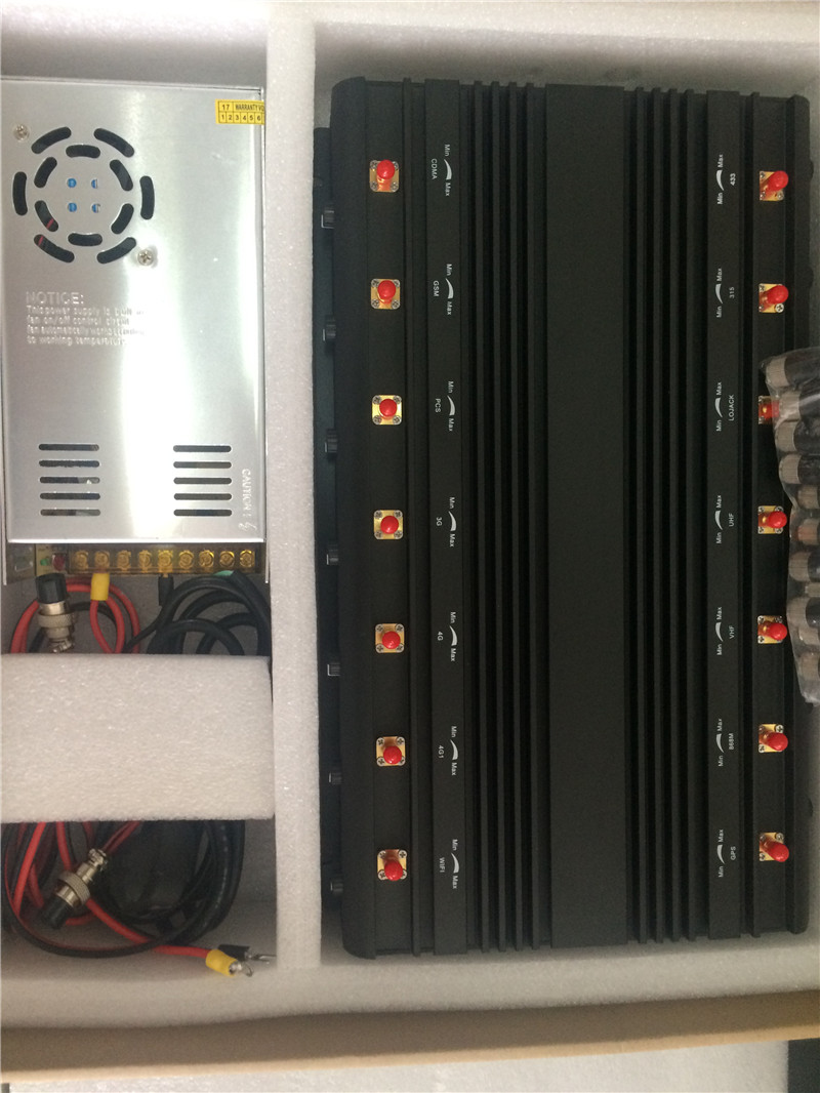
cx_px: 410
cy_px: 546
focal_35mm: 29
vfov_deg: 61.6
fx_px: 916
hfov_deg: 48.2
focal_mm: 4.15
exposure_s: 1/33
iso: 200
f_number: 2.2
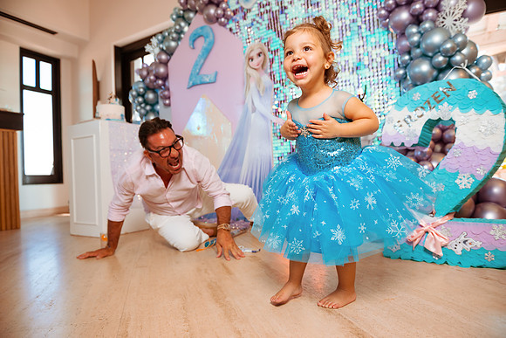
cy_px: 169
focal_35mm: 24
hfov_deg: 73.7
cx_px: 253
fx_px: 337
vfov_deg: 53.2
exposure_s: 1/400
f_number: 3.5
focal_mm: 24
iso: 800
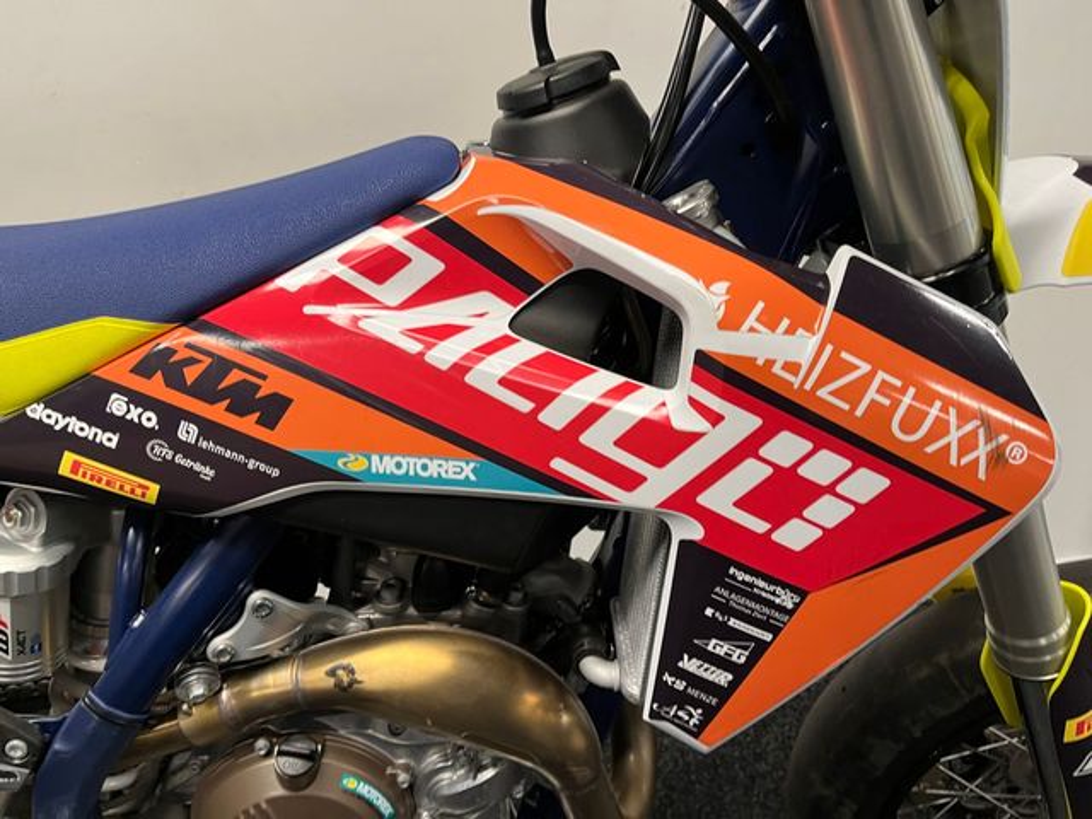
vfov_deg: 53.1
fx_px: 820
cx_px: 546
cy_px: 410
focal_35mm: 26
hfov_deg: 67.3
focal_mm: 5.1
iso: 100
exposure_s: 1/50
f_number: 1.6
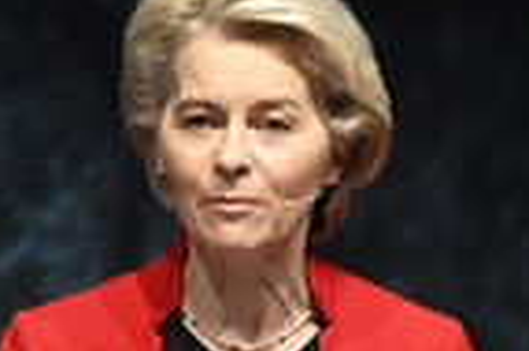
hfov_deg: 1.3
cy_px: 388
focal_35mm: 1581
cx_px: 231
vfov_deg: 0.9
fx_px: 23205
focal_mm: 500
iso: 8000
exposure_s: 1/320
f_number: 5.6
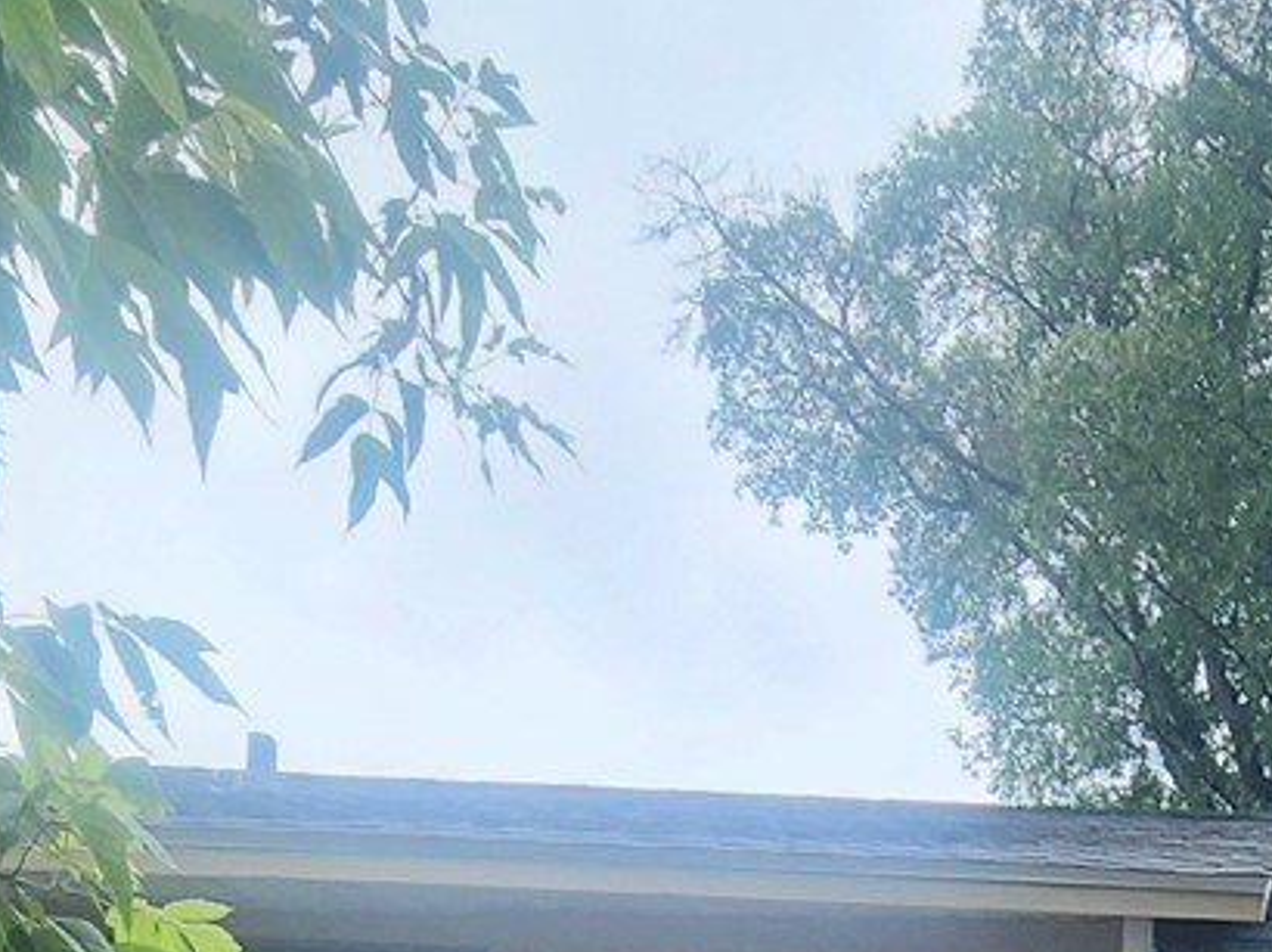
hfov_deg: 27.3
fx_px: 2387
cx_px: 1402
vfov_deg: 14.6
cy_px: 2276
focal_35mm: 65
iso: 50
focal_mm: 2.2
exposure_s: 1/526
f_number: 2.2
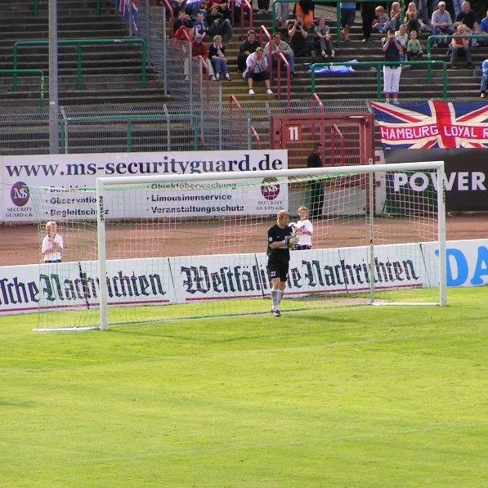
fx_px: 5343
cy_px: 244
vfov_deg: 5.2
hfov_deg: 5.2
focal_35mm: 335
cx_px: 259
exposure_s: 1/400
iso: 50
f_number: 4
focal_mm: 43.3
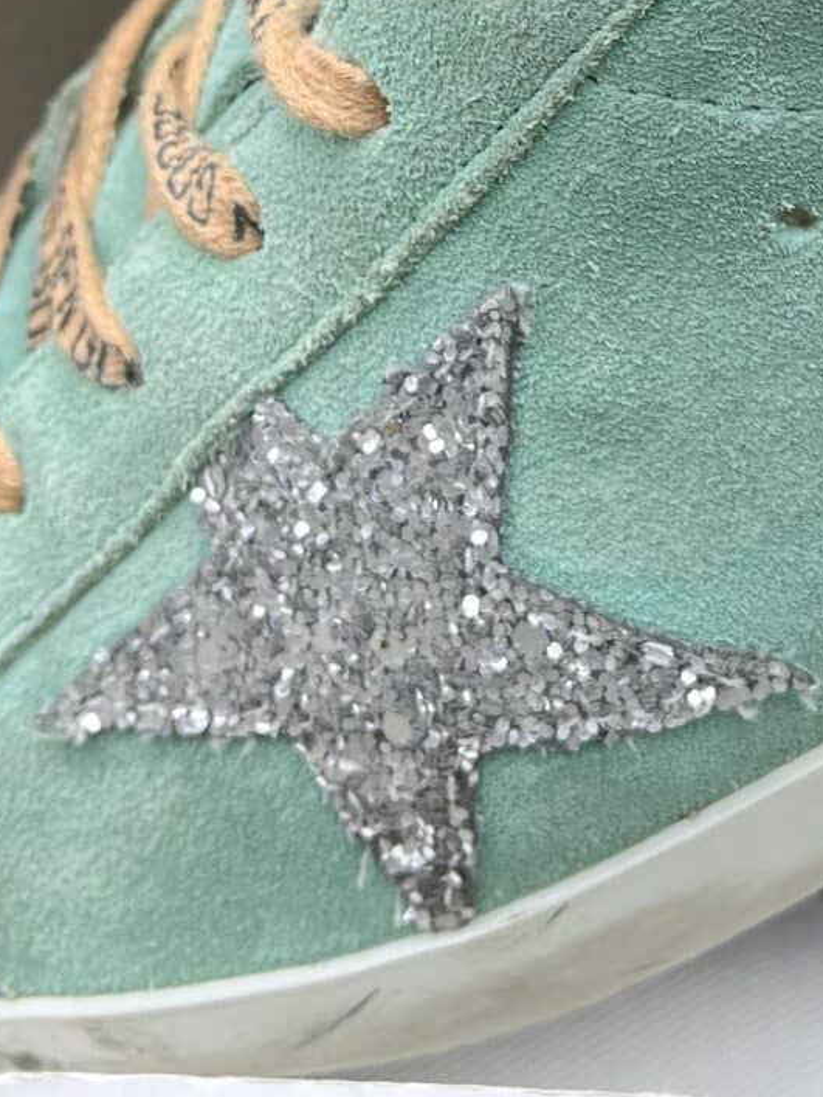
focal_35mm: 94
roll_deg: -1.2
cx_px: 832
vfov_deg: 19.7
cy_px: -192
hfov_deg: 15.4
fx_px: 2980
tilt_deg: -35.0
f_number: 1.6
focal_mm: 5.1
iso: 40
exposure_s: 1/205
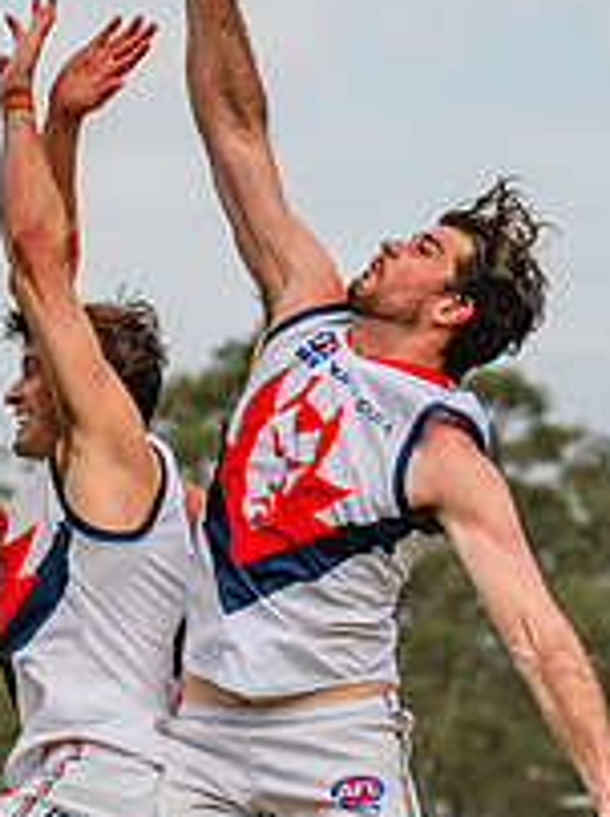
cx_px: -273
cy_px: 611
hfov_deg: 2.7
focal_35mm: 556
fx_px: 13091
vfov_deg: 3.6
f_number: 10
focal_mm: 170
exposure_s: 1/1250
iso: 800
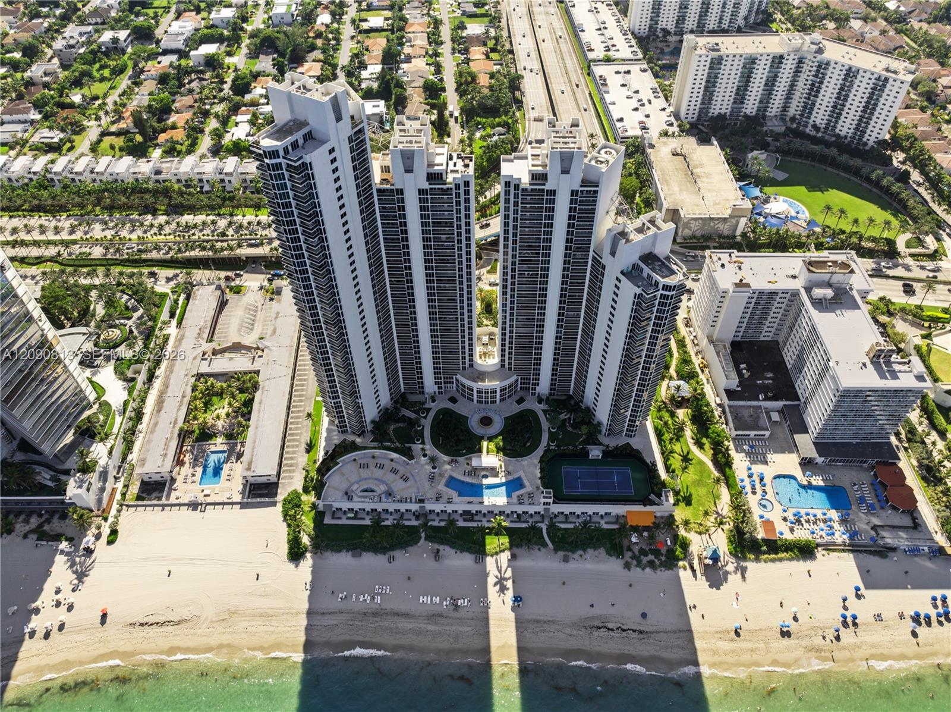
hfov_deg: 71.6
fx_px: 659
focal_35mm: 24
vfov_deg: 56.7
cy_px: 356
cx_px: 476
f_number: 2.8
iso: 120
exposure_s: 1/500
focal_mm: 12.29
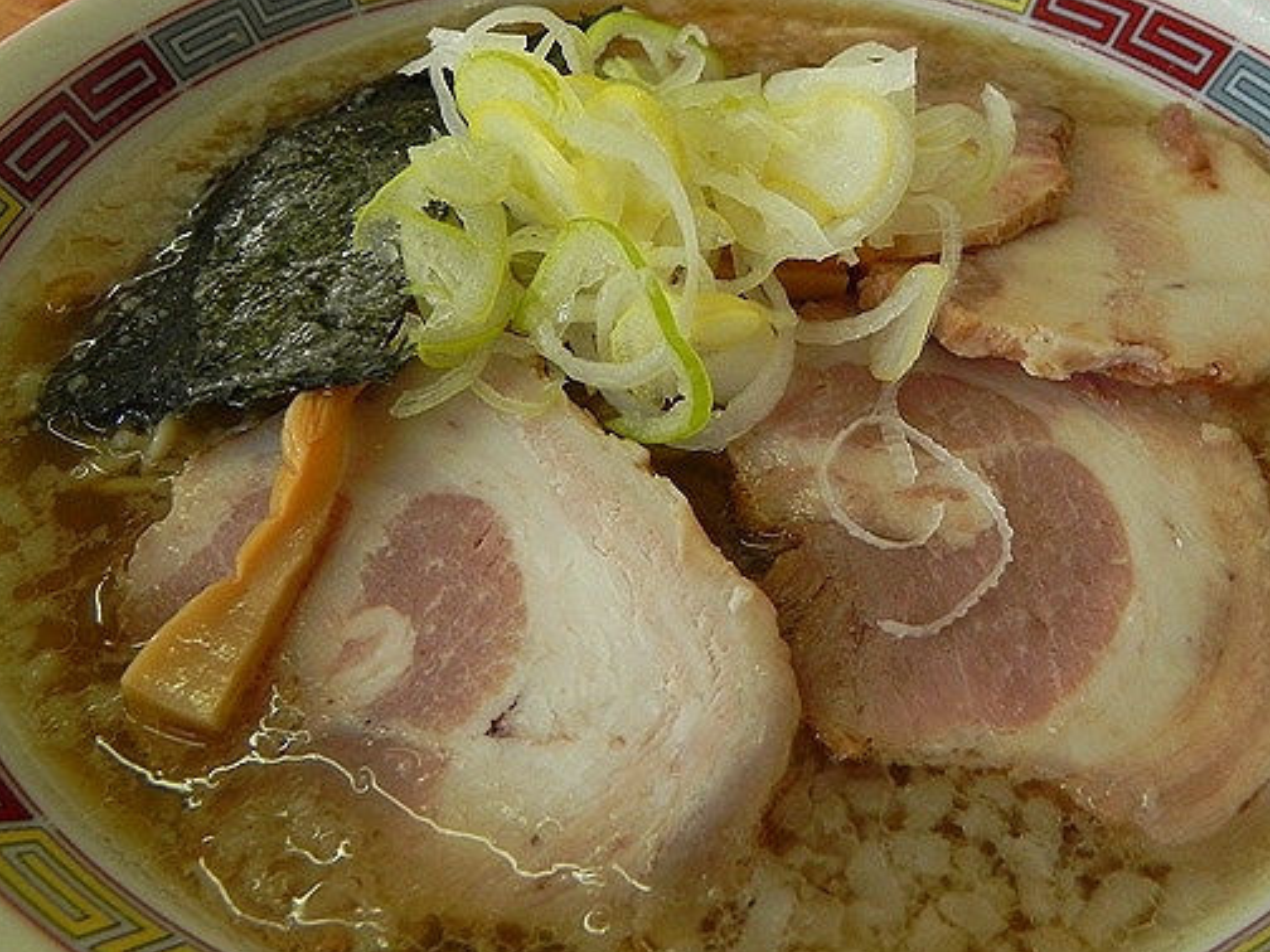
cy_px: 453
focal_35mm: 35
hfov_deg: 52.4
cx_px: 726
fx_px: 1284
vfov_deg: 40.7
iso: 200
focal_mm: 5.2
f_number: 4
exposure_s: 1/65.3
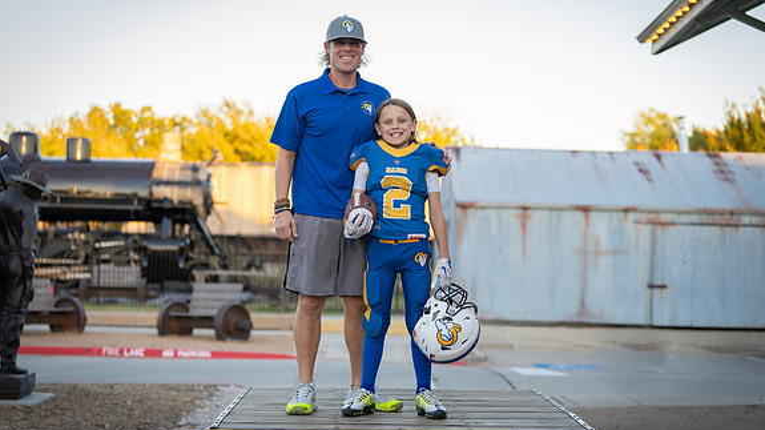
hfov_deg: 28.6
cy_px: 215
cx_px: 384
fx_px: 1501
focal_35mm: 74
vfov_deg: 16.3
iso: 320
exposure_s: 1/320
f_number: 2.8
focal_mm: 70
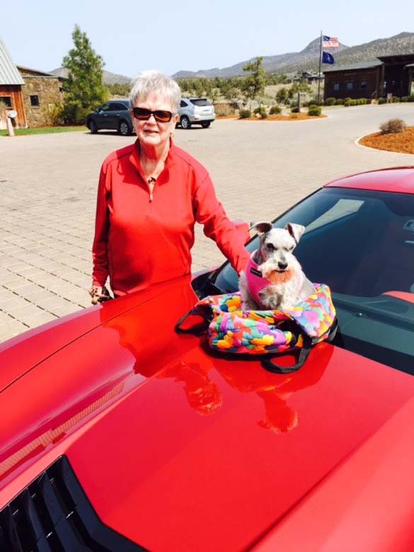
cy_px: 276
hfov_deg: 48.2
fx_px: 462
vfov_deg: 61.7
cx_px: 207
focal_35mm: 29
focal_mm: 4.15
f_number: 2.2
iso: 32
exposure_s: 1/1014
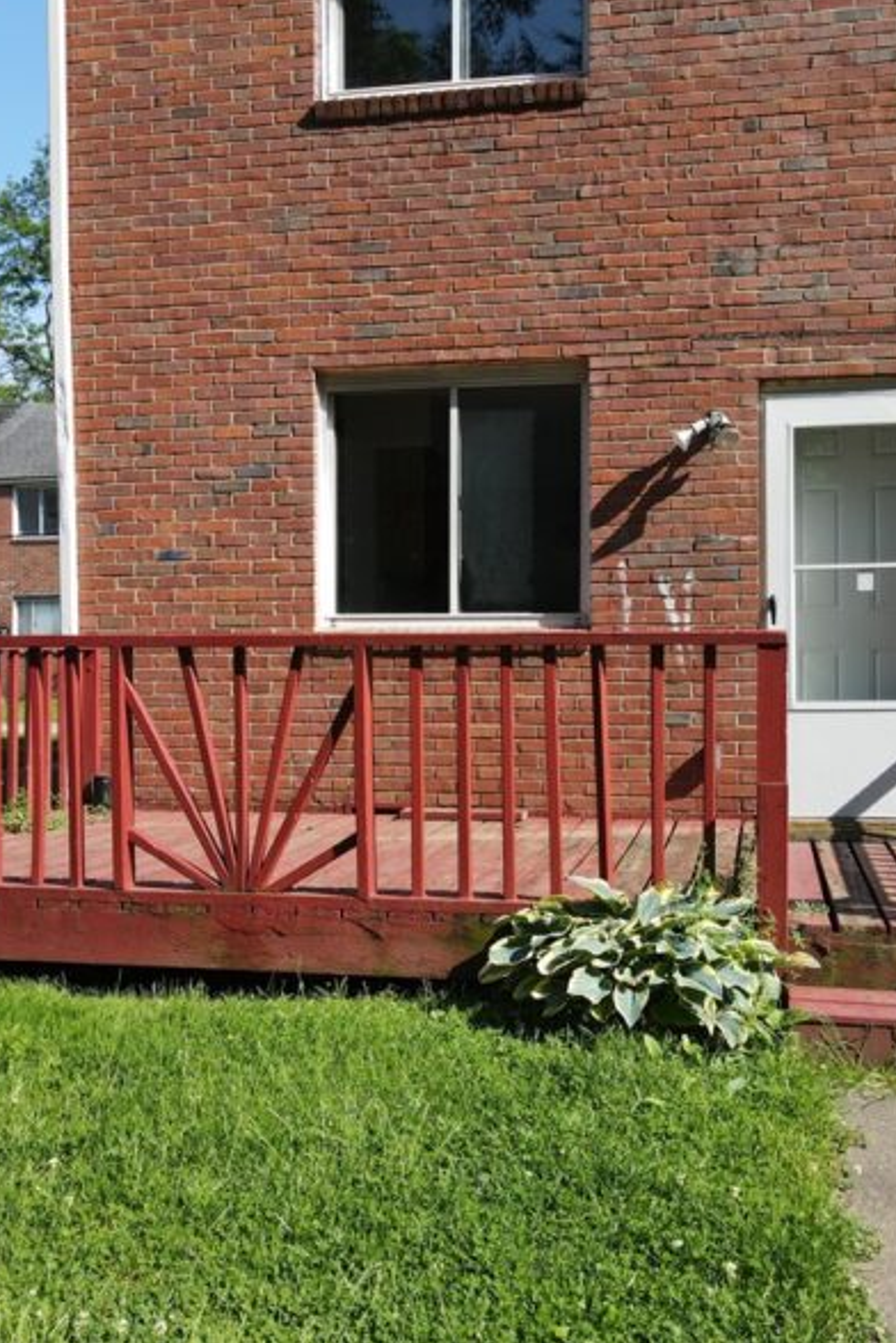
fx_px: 1268
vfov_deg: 55.8
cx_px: 519
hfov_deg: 38.8
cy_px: 666
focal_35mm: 34
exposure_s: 1/400
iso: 100
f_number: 2.8
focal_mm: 4.5
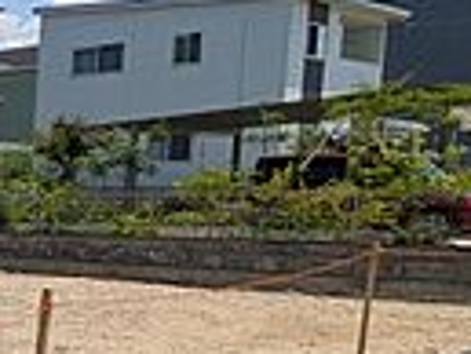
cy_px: 288
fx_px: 885
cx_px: -544
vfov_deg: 22.3
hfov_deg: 17.3
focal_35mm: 65
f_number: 2.2
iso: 45
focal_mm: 1.83
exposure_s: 1/2404
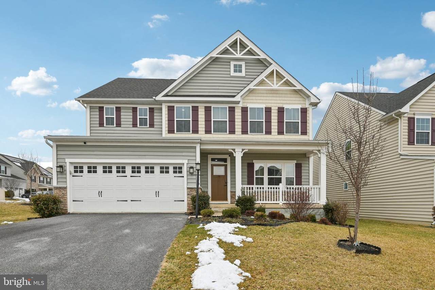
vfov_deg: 64.5
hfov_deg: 86.9
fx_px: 230
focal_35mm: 19
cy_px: 145
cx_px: 218
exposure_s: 1/125
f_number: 8
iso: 100
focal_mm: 19
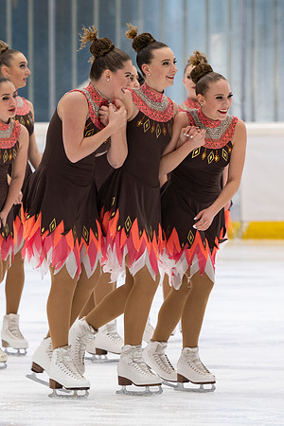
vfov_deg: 5.1
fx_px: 4817
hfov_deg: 3.4
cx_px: 111
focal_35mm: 407
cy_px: 190
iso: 1000
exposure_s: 1/200
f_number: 4
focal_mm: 160
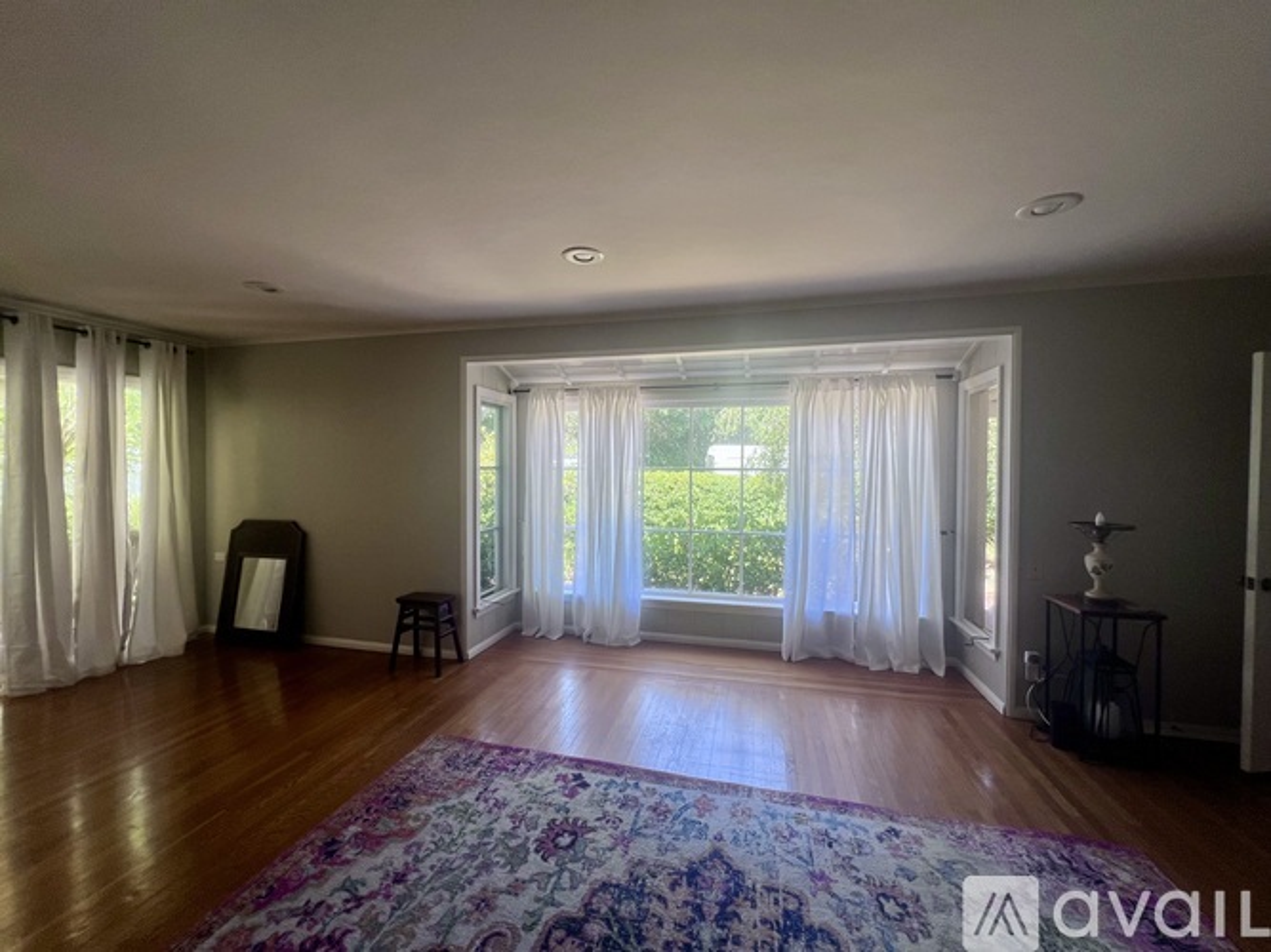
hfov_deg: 106.2
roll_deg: -0.6
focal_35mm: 13
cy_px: 476
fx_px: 477
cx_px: 636
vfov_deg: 89.9
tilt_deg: -1.4
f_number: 1.8
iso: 32
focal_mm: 1.57
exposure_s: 1/99
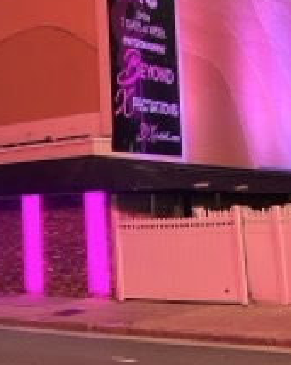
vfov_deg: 24.8
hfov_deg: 19.5
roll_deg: +2.0
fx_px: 819
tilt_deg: +8.6
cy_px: 97
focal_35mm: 76
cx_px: -10
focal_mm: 5.1
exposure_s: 1/40
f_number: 1.6
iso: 500
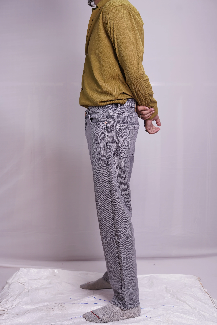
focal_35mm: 50
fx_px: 452
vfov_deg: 39.6
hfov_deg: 27.0
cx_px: 108
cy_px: 162
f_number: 3.5
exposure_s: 1/100
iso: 640
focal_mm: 50
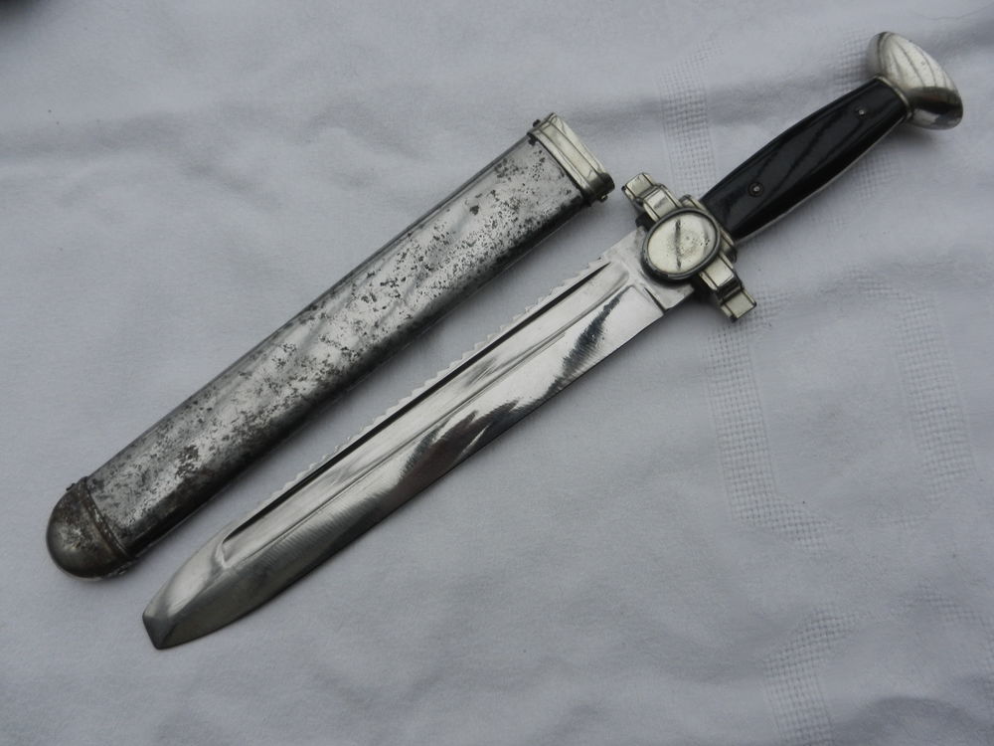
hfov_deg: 69.4
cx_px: 497
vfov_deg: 54.9
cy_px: 373
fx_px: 718
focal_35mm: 25
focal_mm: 4.5
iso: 160
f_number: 3.5
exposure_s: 1/200
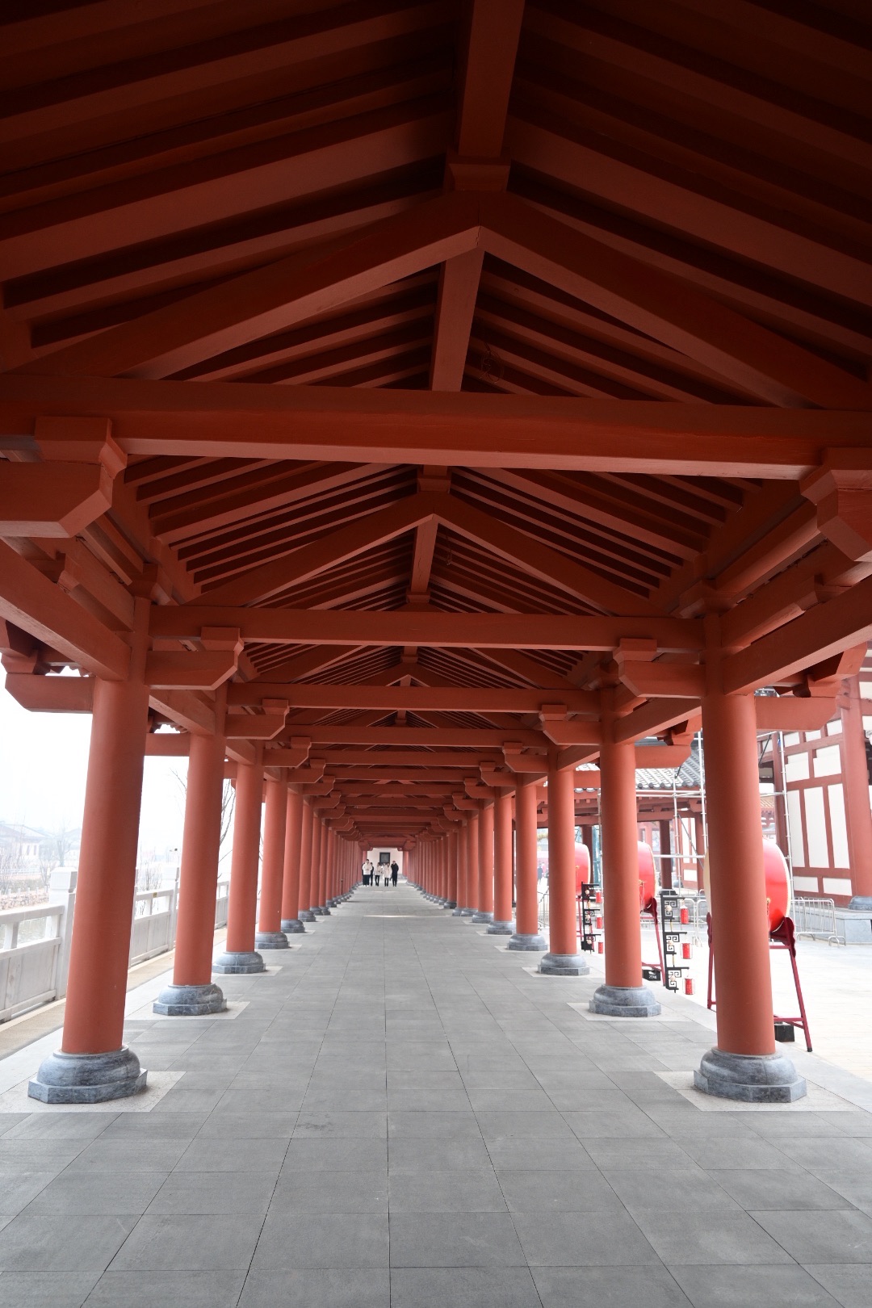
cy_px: 654
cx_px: 436
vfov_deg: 73.7
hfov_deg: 53.1
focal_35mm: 24
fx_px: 872
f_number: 3.5
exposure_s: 1/320
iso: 160
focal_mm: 16
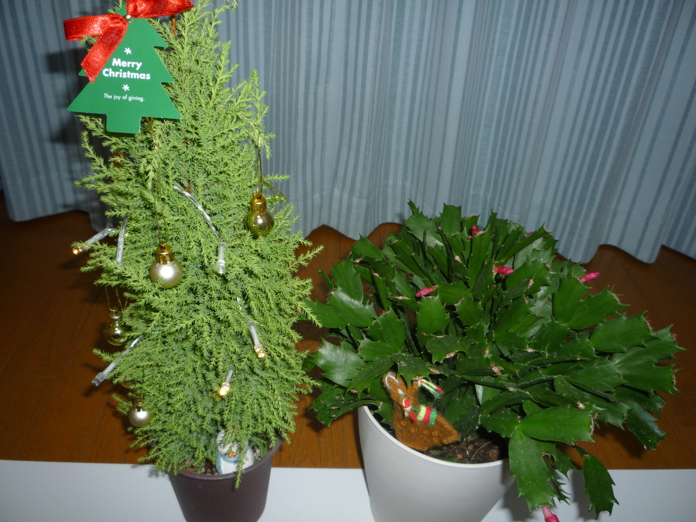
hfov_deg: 60.0
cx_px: 348
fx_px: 603
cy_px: 261
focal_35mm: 30
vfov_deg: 46.8
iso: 100
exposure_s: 1/30
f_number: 3.3
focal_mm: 5.2
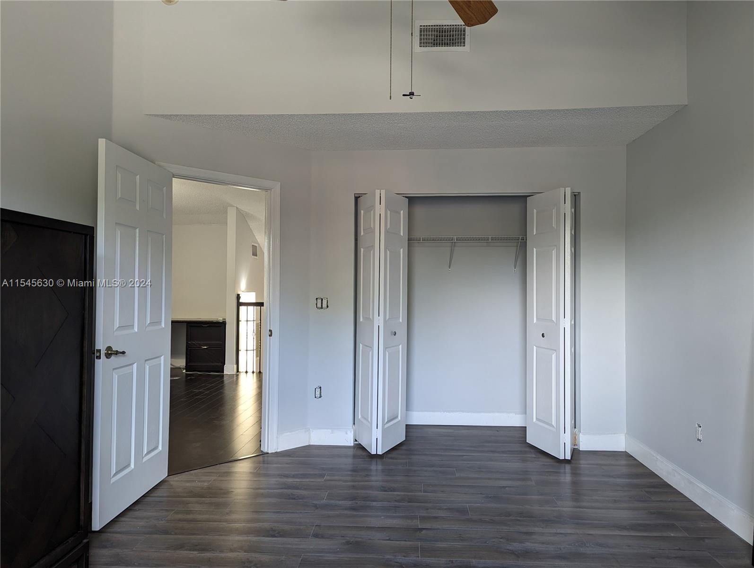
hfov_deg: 71.5
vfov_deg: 56.9
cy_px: 284
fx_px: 523
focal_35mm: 24
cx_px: 377
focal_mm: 6.81
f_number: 1.85
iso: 86
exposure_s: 1/40
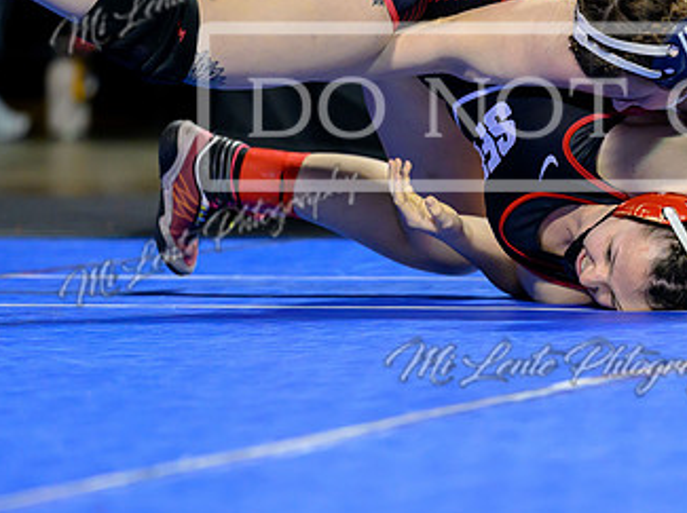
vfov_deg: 3.7
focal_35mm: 400
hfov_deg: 5.0
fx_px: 7930
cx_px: 592
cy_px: 207
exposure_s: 1/800
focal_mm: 200
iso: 2500
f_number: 3.5
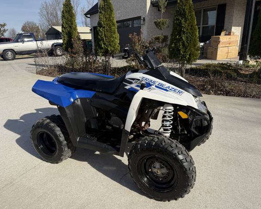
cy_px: 108
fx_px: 201
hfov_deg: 66.0
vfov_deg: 54.9
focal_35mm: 26
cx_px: 126
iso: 80
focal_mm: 6.76
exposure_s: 1/4975
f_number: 1.78
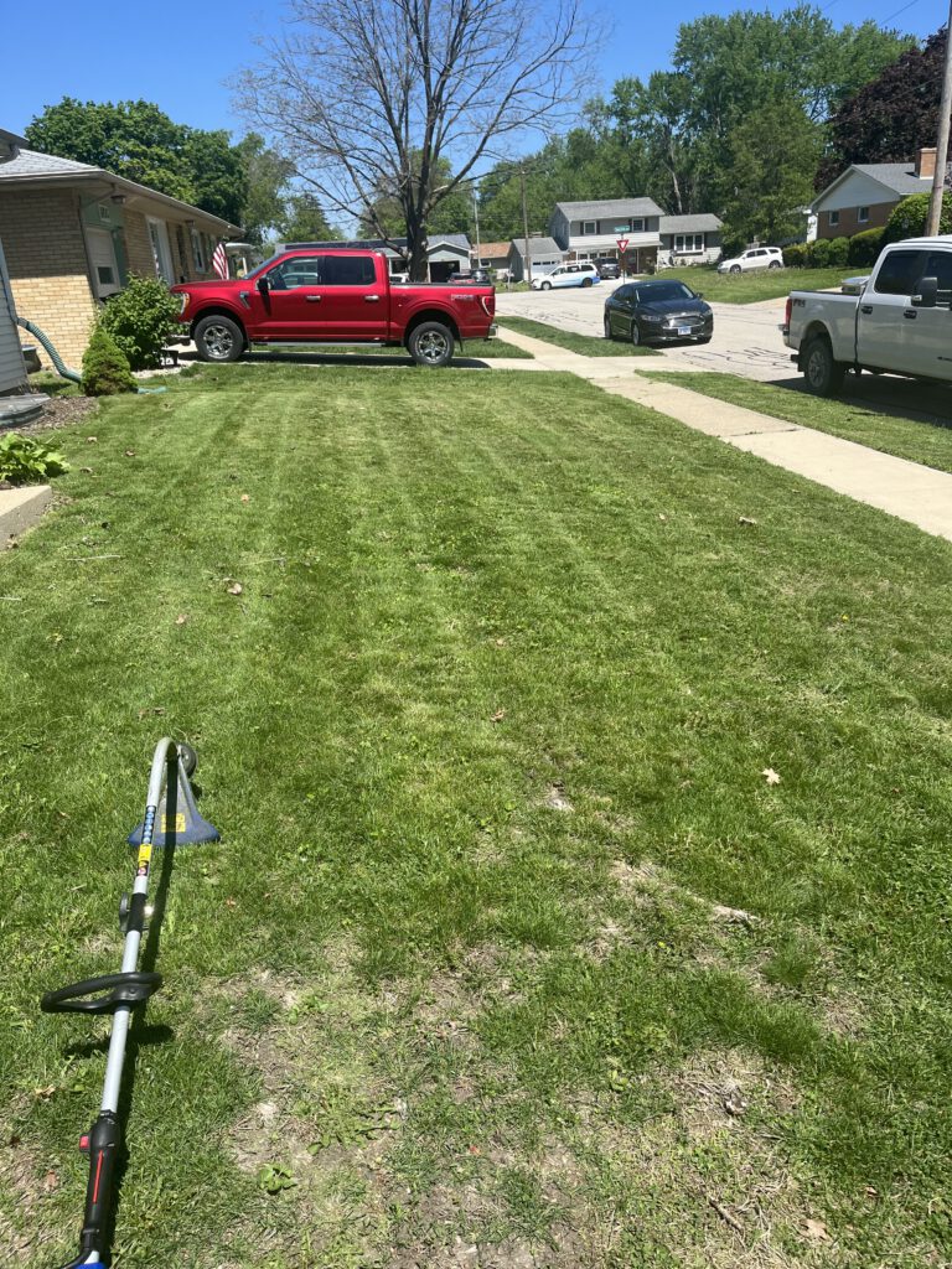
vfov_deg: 67.3
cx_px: 476
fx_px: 953
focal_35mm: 26
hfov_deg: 53.1
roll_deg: +2.1
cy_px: 634
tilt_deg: -21.5
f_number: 1.6
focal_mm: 5.1
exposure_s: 1/2755
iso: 50
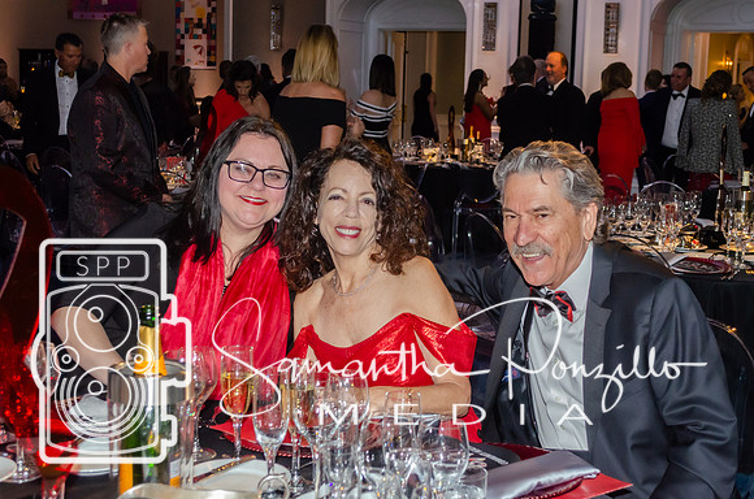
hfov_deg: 36.9
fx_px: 1129
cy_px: 250
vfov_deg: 24.9
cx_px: 377
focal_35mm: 54
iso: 2200
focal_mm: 36
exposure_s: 1/60
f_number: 5
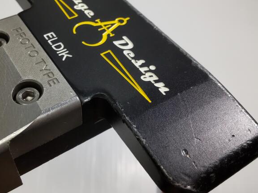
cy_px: 82
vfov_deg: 35.9
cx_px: 97
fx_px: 298
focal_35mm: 40
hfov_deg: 46.4
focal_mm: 3.43
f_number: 2
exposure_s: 1/120
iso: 90
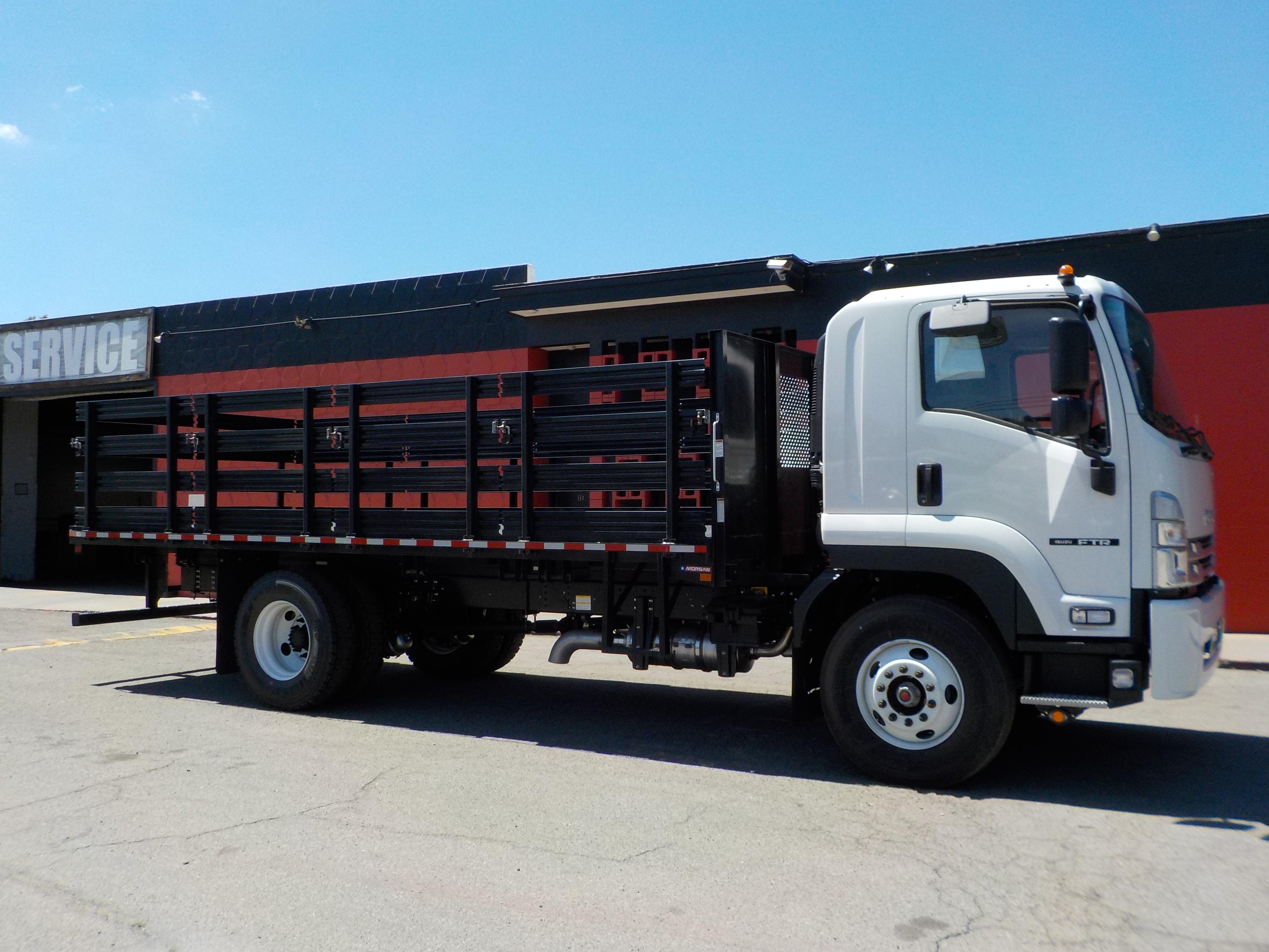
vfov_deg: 46.8
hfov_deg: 60.0
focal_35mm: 30
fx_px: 1100
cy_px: 476
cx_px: 634
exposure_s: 1/800
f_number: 3.3
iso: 125
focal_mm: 4.1
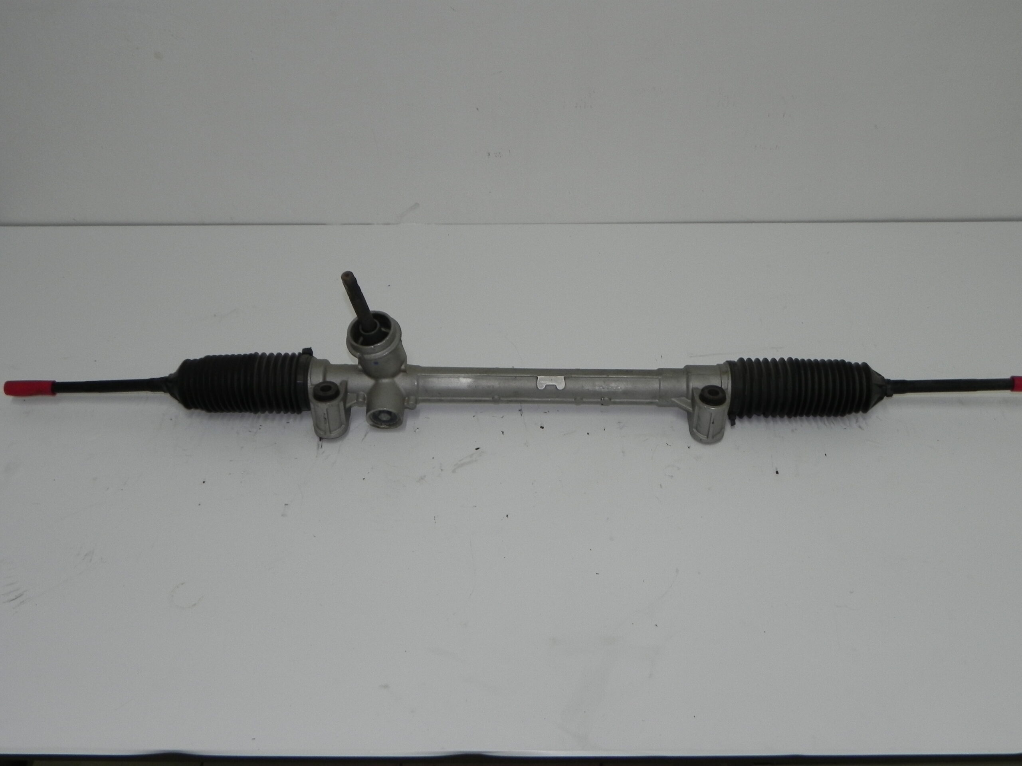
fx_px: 974
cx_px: 511
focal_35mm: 33
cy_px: 383
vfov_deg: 42.9
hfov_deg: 55.4
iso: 200
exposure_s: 1/30
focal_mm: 5.9
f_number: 2.8
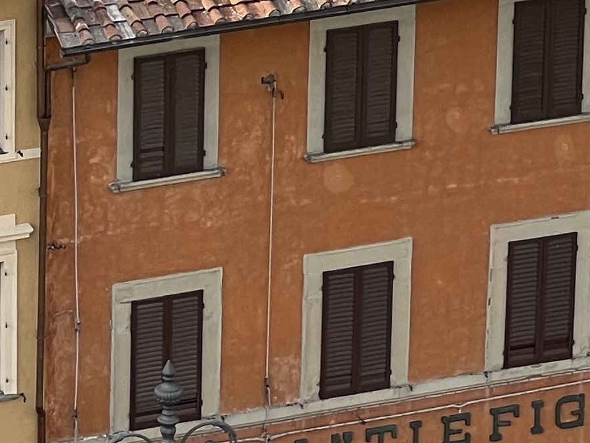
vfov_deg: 4.3
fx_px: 5899
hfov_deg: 5.7
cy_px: 249
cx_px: 394
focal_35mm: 346
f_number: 2.8
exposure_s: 1/299
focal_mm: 9
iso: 32
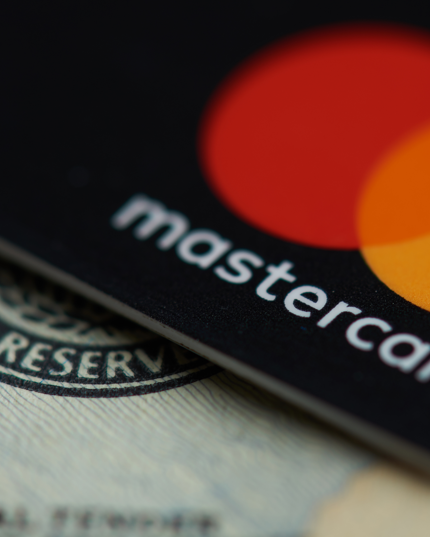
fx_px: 2784
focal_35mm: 175
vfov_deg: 11.0
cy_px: 234
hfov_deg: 8.8
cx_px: 290
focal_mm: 105
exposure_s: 1/125
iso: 50
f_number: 8
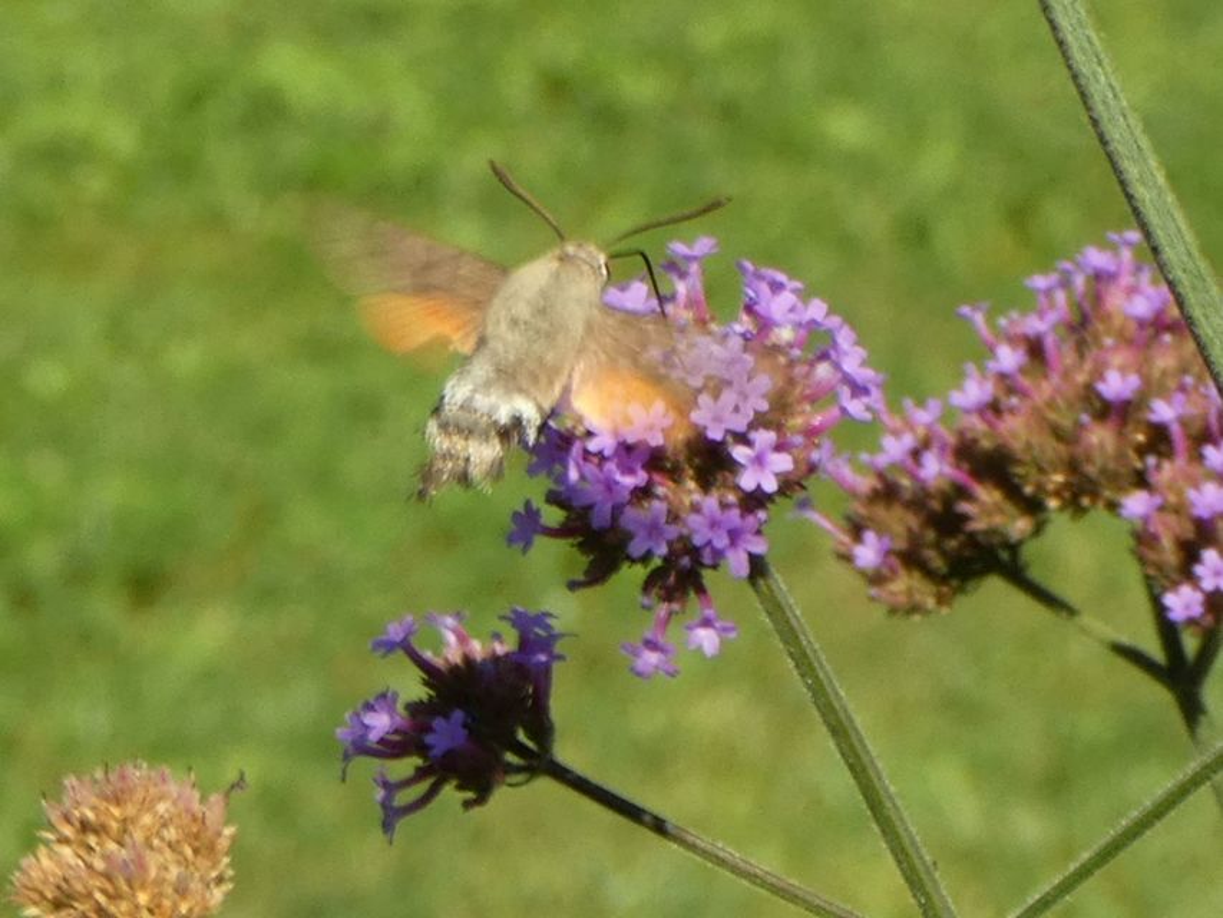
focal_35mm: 120
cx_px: 612
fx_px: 4240
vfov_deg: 12.4
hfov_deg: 16.4
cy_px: 459
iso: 80
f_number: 5.1
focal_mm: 21.5
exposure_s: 1/125
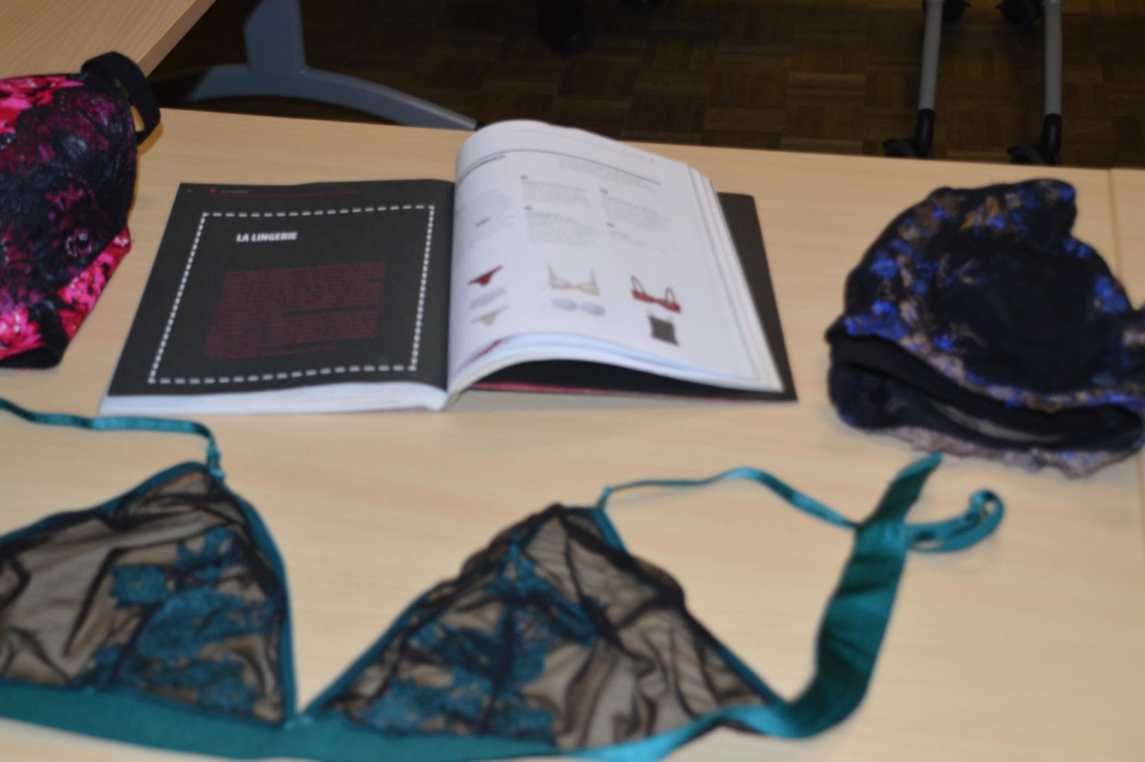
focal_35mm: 60
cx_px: 572
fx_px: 1907
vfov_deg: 22.6
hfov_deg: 33.4
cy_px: 381
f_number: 4.5
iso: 560
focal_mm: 40
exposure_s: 1/60
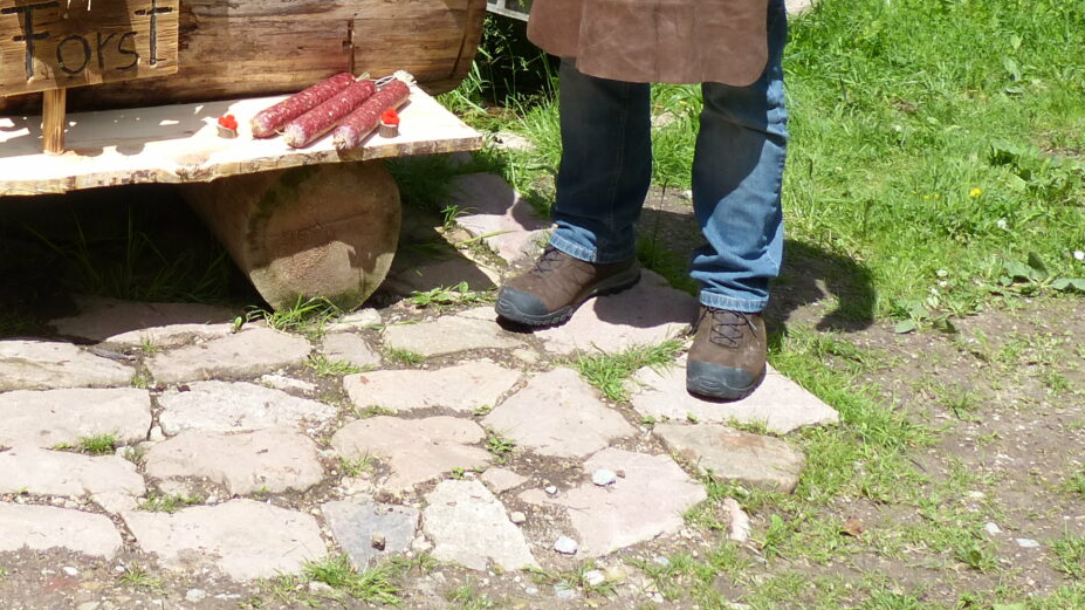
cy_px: -181
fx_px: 2272
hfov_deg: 26.2
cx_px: 167
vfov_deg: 14.6
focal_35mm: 79
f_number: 4
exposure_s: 1/500
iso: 100
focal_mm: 6.3
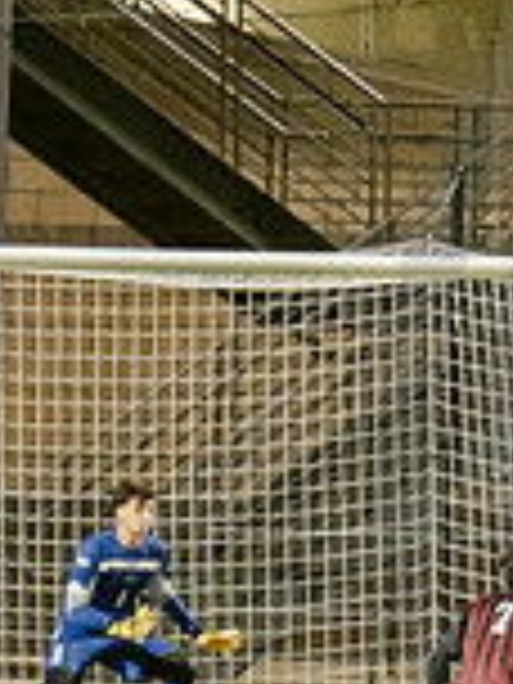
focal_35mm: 786
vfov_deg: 2.5
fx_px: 15531
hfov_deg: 1.9
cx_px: 1969
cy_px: 466
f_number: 4
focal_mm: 70
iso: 2000
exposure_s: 1/160
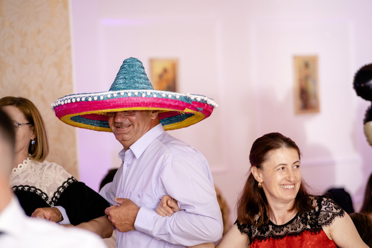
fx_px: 1323
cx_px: 186
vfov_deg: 10.7
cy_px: 124
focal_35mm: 128
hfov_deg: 16.0
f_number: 1.8
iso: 800
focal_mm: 85
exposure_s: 1/200
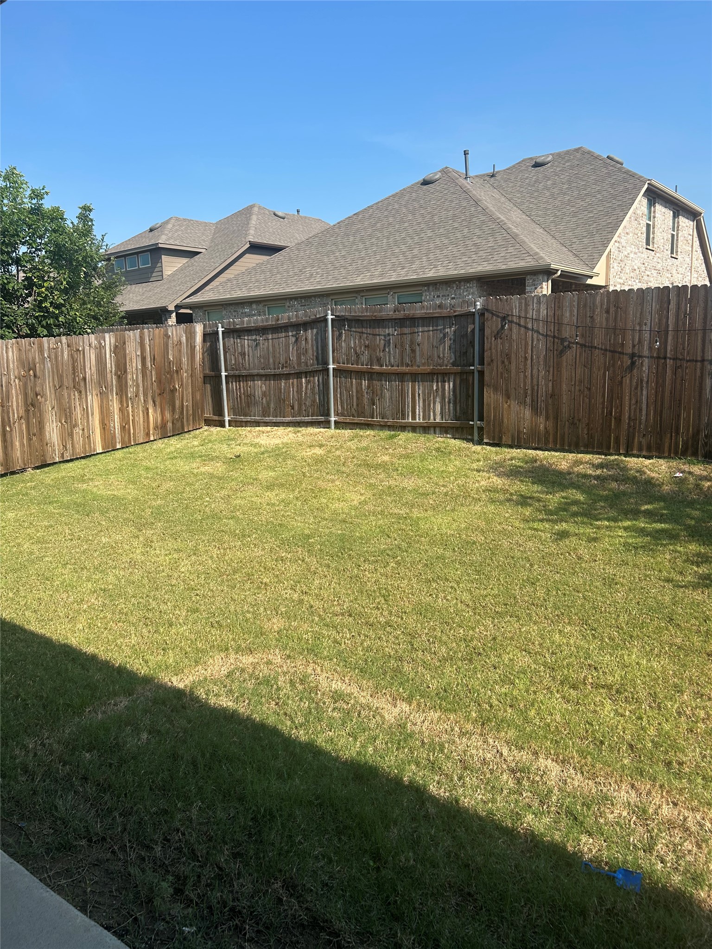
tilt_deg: -10.5
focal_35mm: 26
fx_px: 713
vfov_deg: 67.3
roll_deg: +1.7
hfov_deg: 53.1
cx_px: 356
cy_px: 474
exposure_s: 1/2915
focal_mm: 5.7
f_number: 1.5
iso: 50
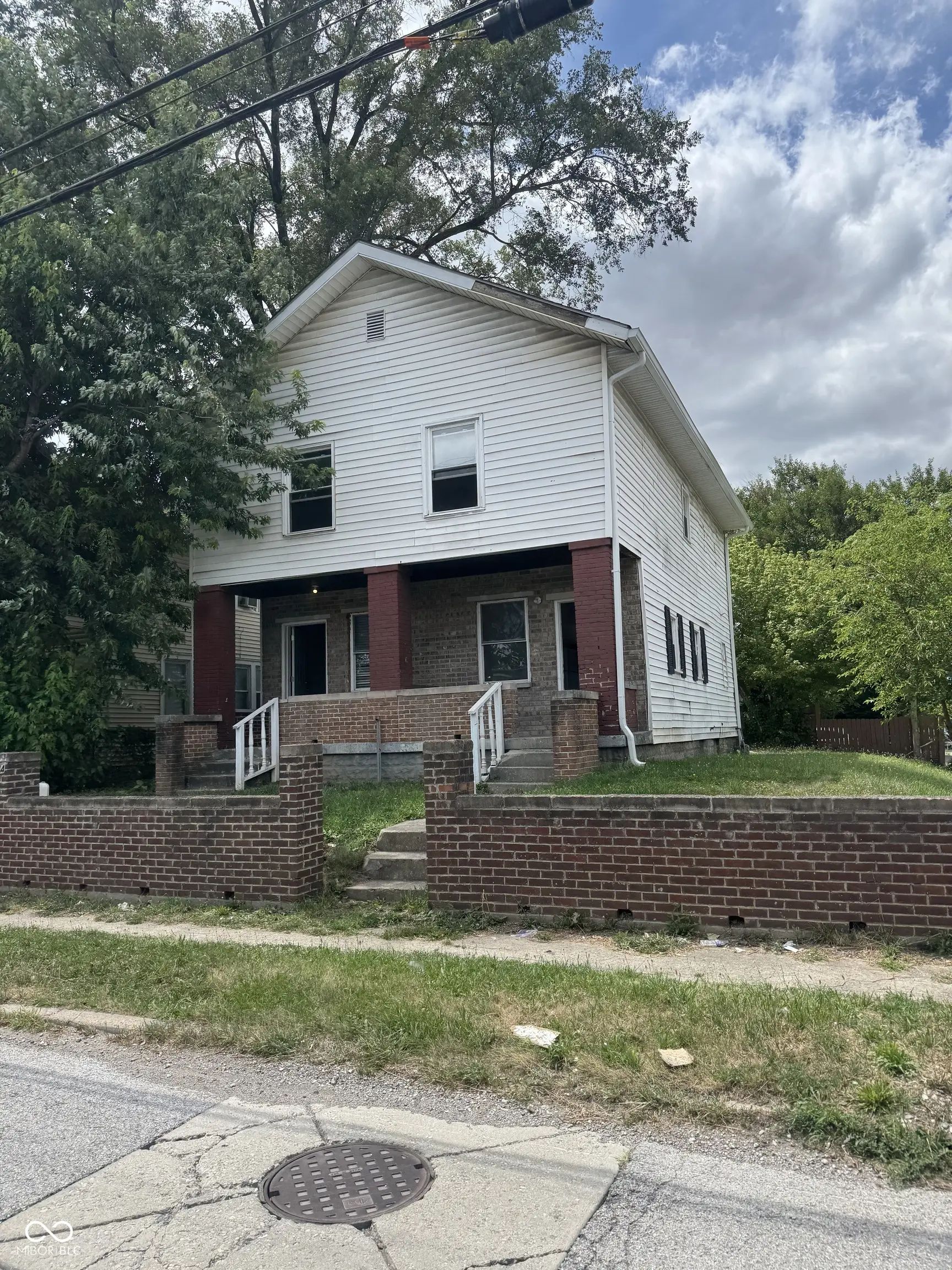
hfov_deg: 56.8
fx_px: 880
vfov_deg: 71.6
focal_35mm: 24
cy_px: 635
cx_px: 476
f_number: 1.78
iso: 80
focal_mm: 6.76
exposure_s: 1/3247
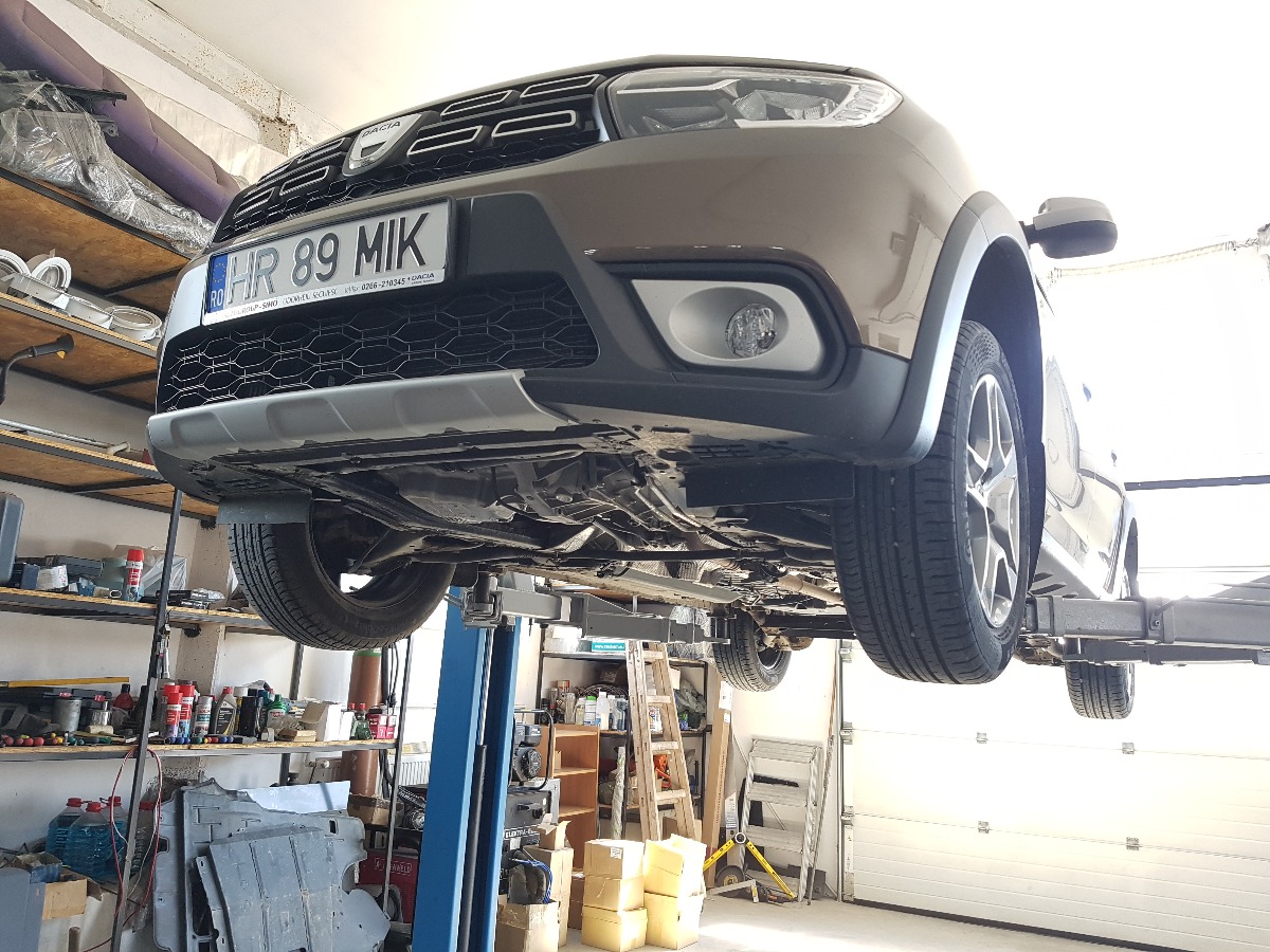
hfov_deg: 67.3
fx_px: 954
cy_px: 476
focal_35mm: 26
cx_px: 635
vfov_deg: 53.1
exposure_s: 1/50
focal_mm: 4.2
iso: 80
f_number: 1.7
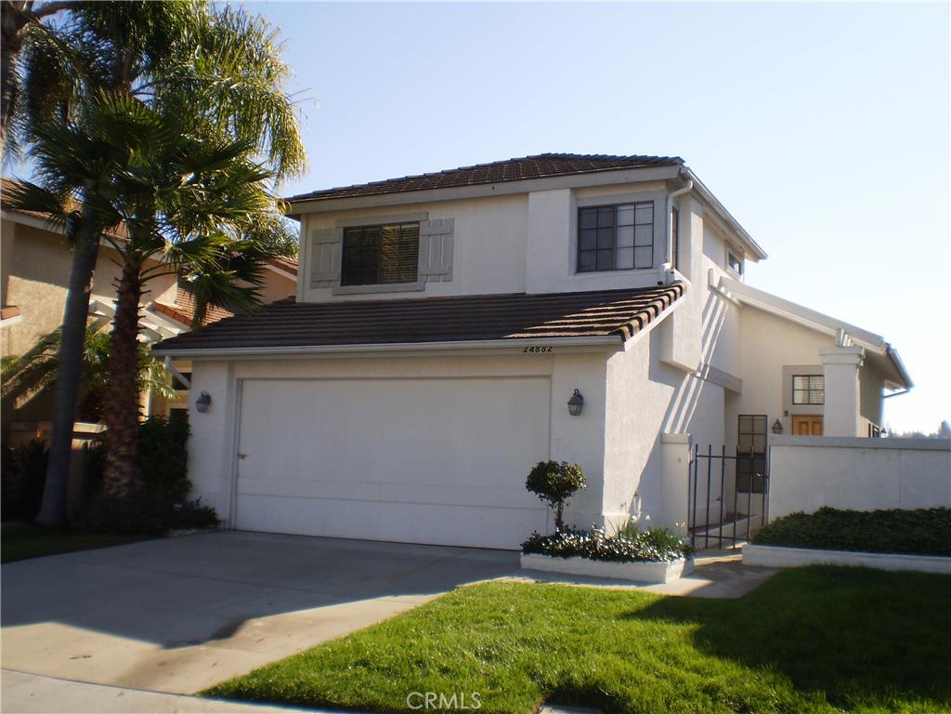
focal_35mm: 36
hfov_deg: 51.4
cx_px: 476
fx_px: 989
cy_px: 357
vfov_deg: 39.7
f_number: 4.6
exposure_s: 1/500
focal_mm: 6.3
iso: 64
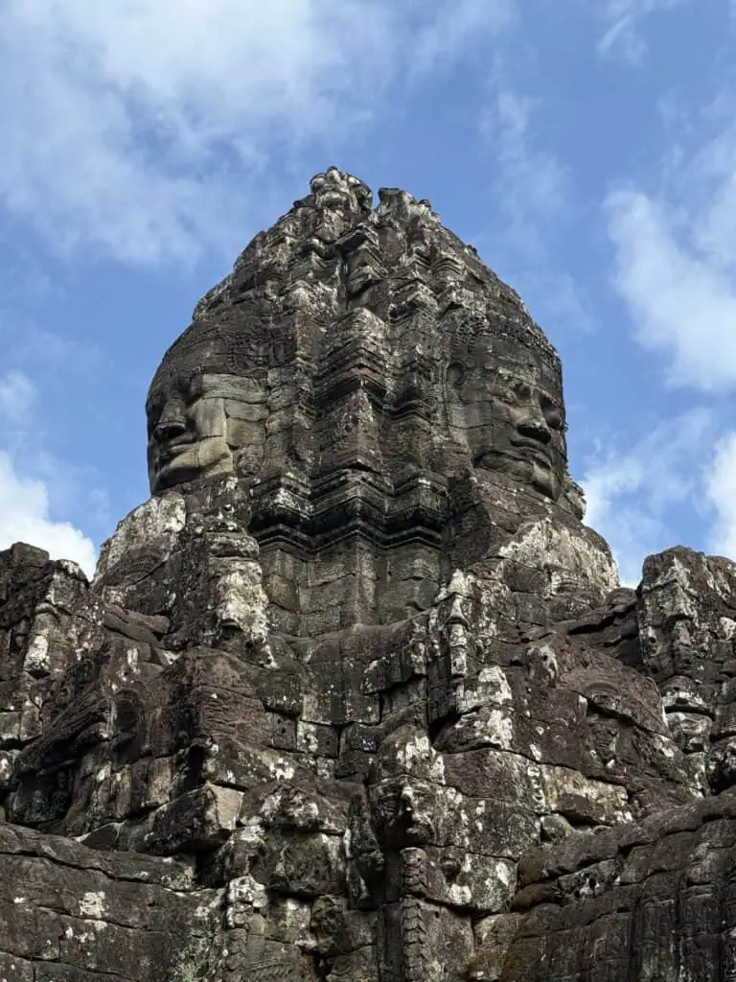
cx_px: 368
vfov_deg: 39.7
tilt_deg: +35.5
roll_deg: -0.3
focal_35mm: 48
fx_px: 1361
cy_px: 491
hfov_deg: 30.3
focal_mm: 6.76
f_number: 1.78
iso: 100
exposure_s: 1/4329
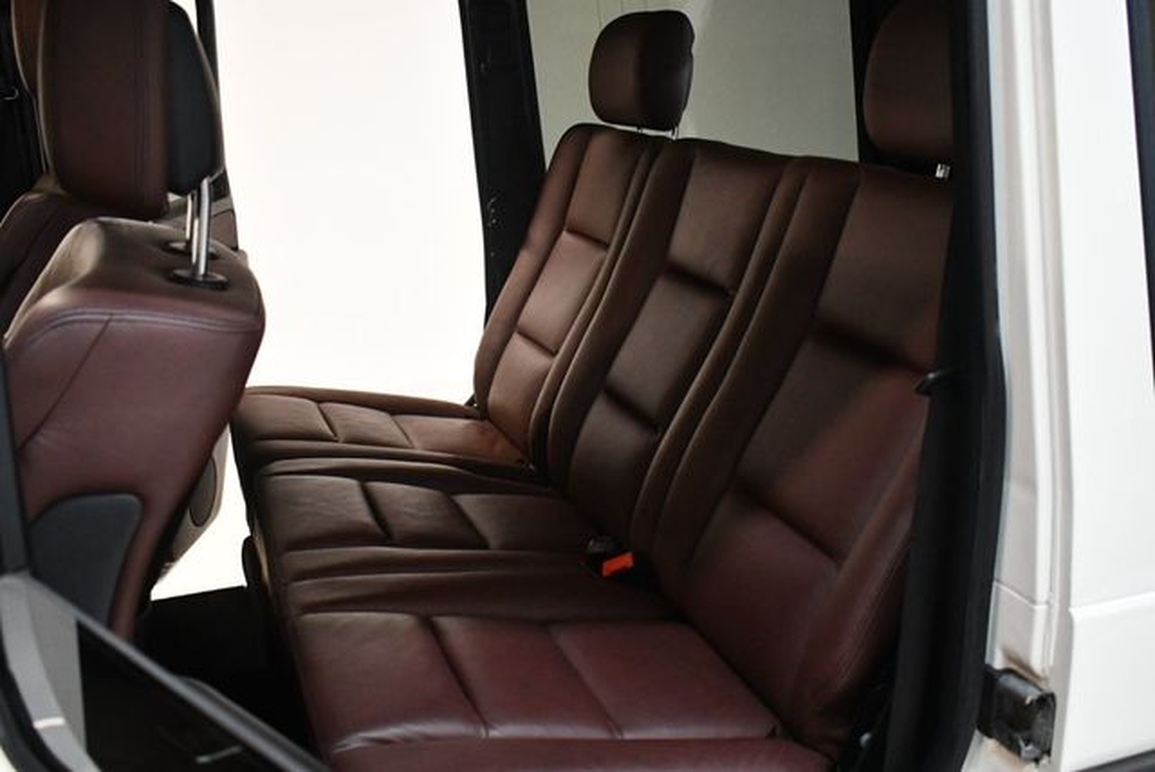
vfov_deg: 36.9
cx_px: 578
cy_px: 386
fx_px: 1156
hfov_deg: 53.1
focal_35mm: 36
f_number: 3.5
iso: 3200
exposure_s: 1/125
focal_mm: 18
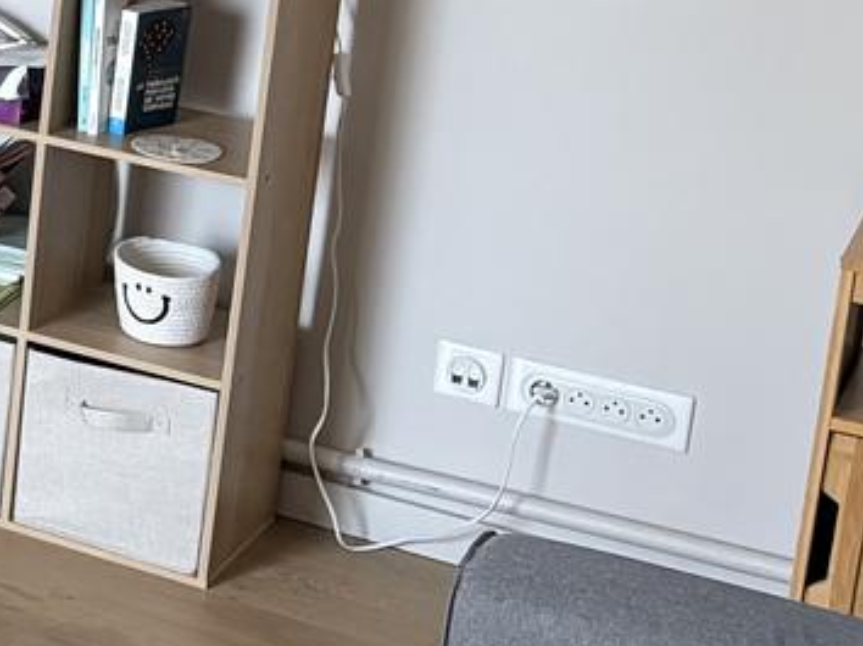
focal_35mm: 110
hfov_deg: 15.6
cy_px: -22
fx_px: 2741
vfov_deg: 13.2
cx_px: -648
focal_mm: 5.96
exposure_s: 1/60
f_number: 1.6
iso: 250
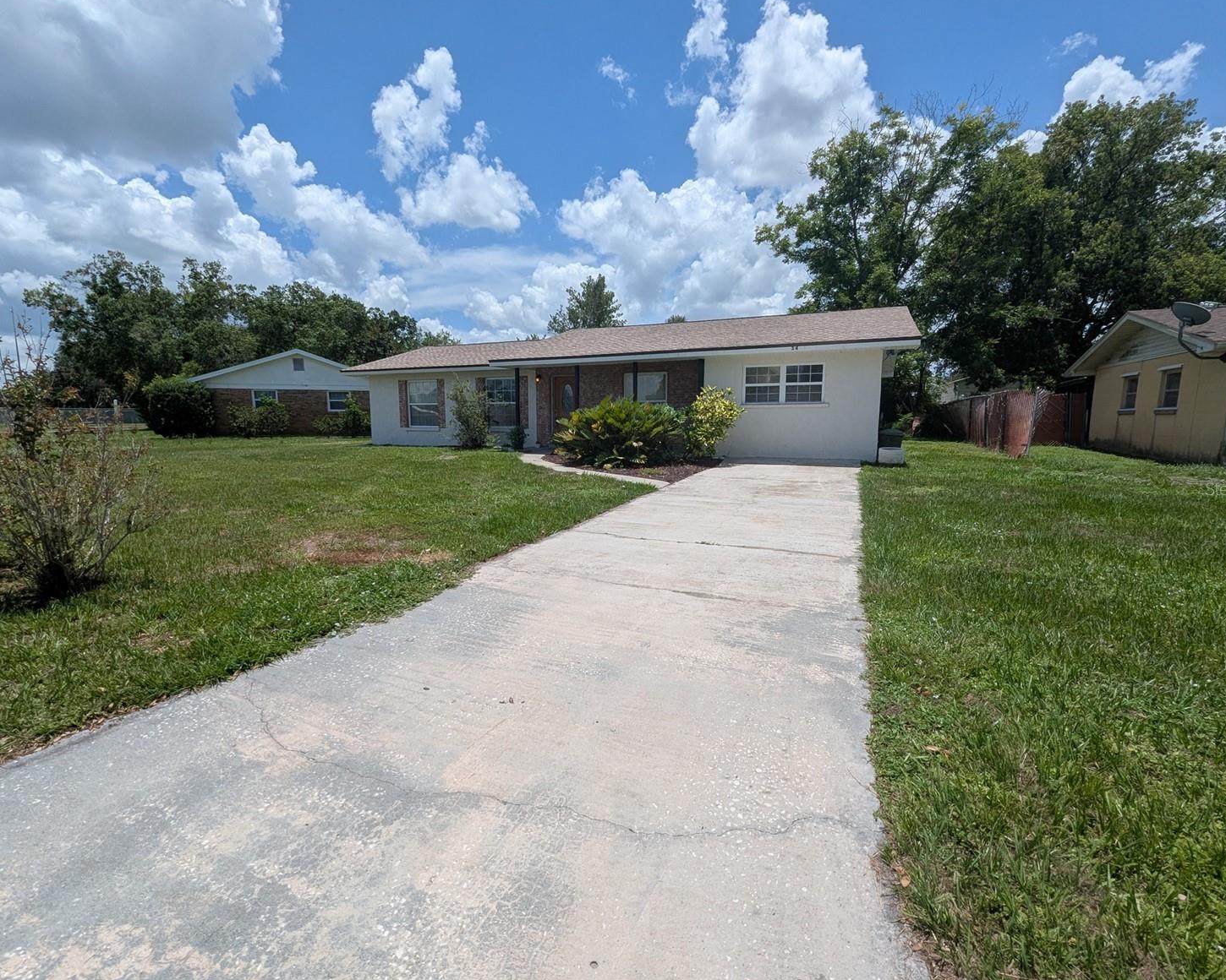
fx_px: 508
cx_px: 609
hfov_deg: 100.7
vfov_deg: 88.0
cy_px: 488
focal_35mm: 14
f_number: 2.2
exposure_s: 1/2519
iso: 47
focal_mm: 1.95
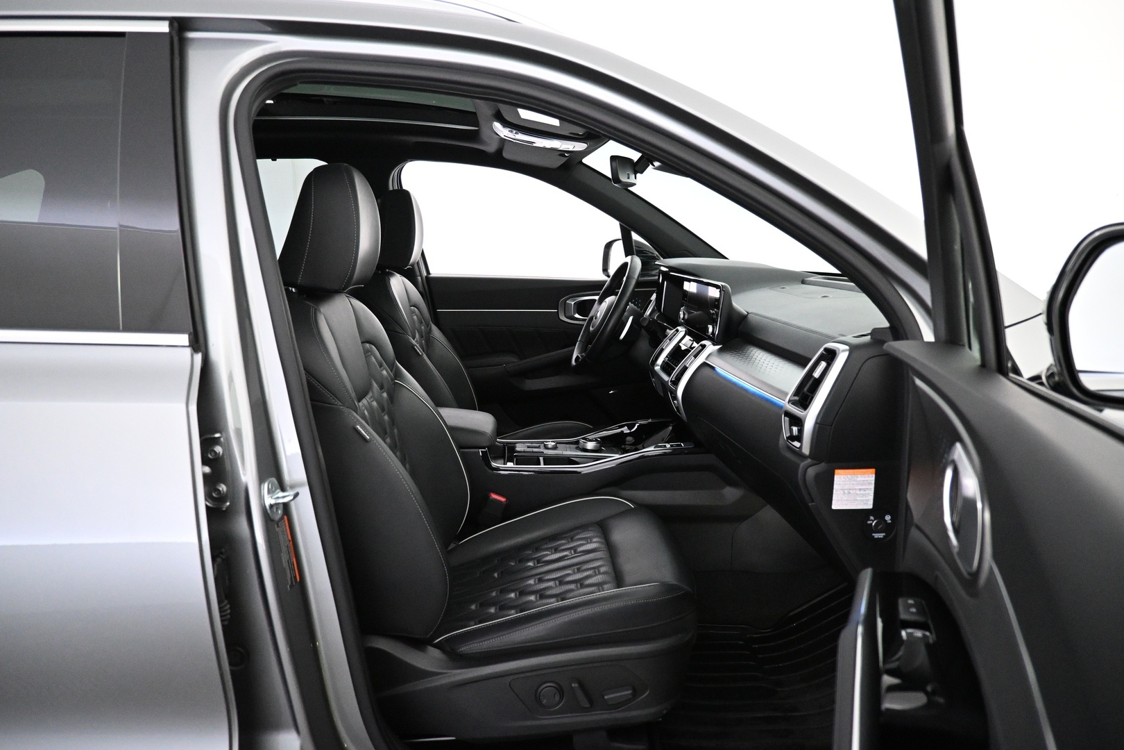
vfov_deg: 53.1
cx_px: 562
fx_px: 749
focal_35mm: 24
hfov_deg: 73.7
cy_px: 375
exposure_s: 1/80
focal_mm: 16
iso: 4000
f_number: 3.5
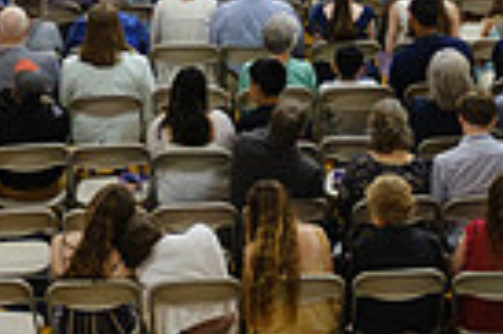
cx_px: 316
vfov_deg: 7.6
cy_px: -281
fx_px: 2428
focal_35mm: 174
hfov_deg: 11.8
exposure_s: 1/125
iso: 1600
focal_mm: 27.4
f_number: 2.8
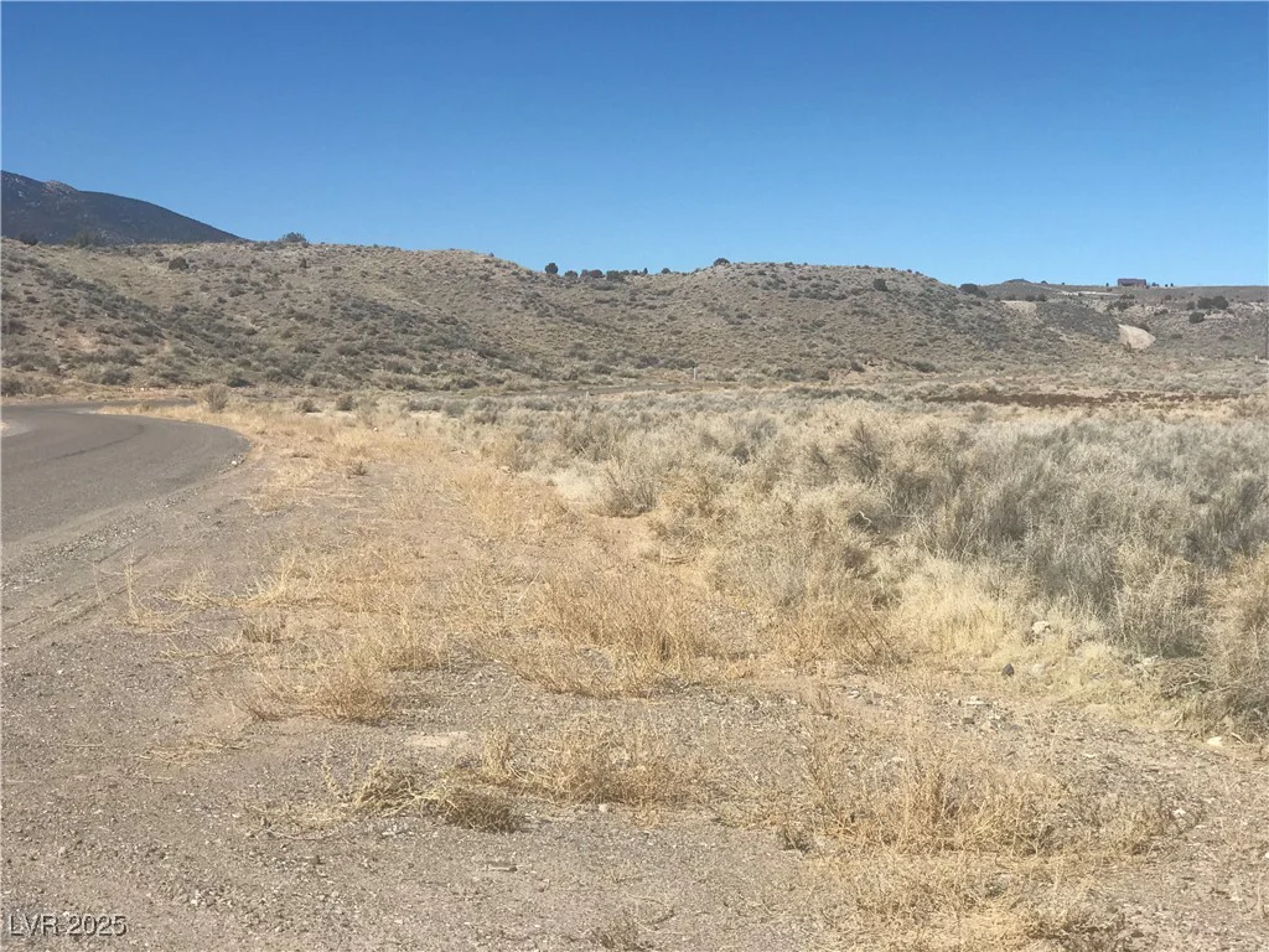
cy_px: 476
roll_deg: -0.4
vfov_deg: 25.7
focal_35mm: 57
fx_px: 2090
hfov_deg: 33.8
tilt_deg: -5.0
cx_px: 634
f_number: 2.8
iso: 20
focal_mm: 6.6
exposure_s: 1/1808
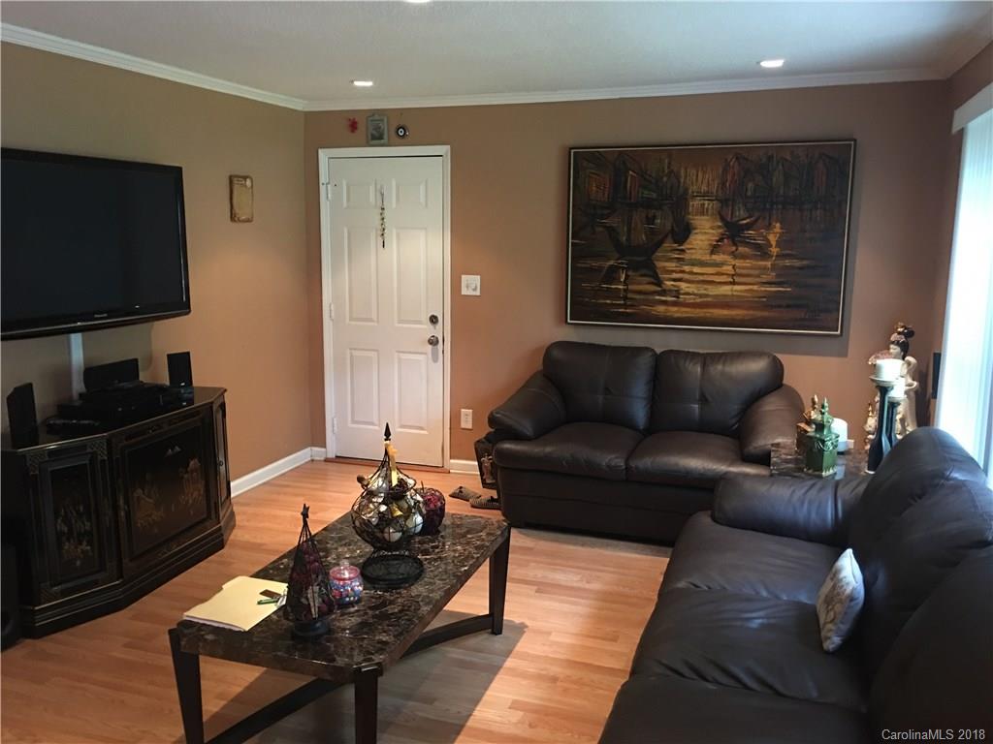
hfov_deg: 61.7
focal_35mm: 29
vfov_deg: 48.2
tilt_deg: -8.5
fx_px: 832
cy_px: 372
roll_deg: -0.2
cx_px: 496
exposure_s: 1/4
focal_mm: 4.15
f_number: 2.2
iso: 64
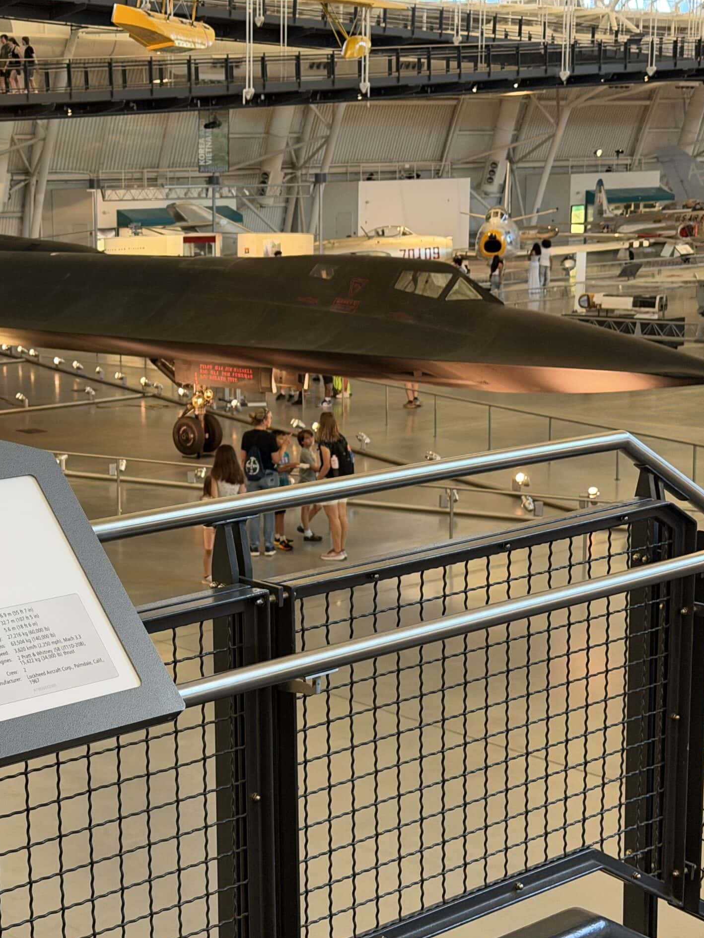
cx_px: 119
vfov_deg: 29.8
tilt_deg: -9.0
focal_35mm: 65
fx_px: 1762
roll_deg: +1.6
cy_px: 475
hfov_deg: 22.2
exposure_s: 1/53
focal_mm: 6.76
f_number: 1.78
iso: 250
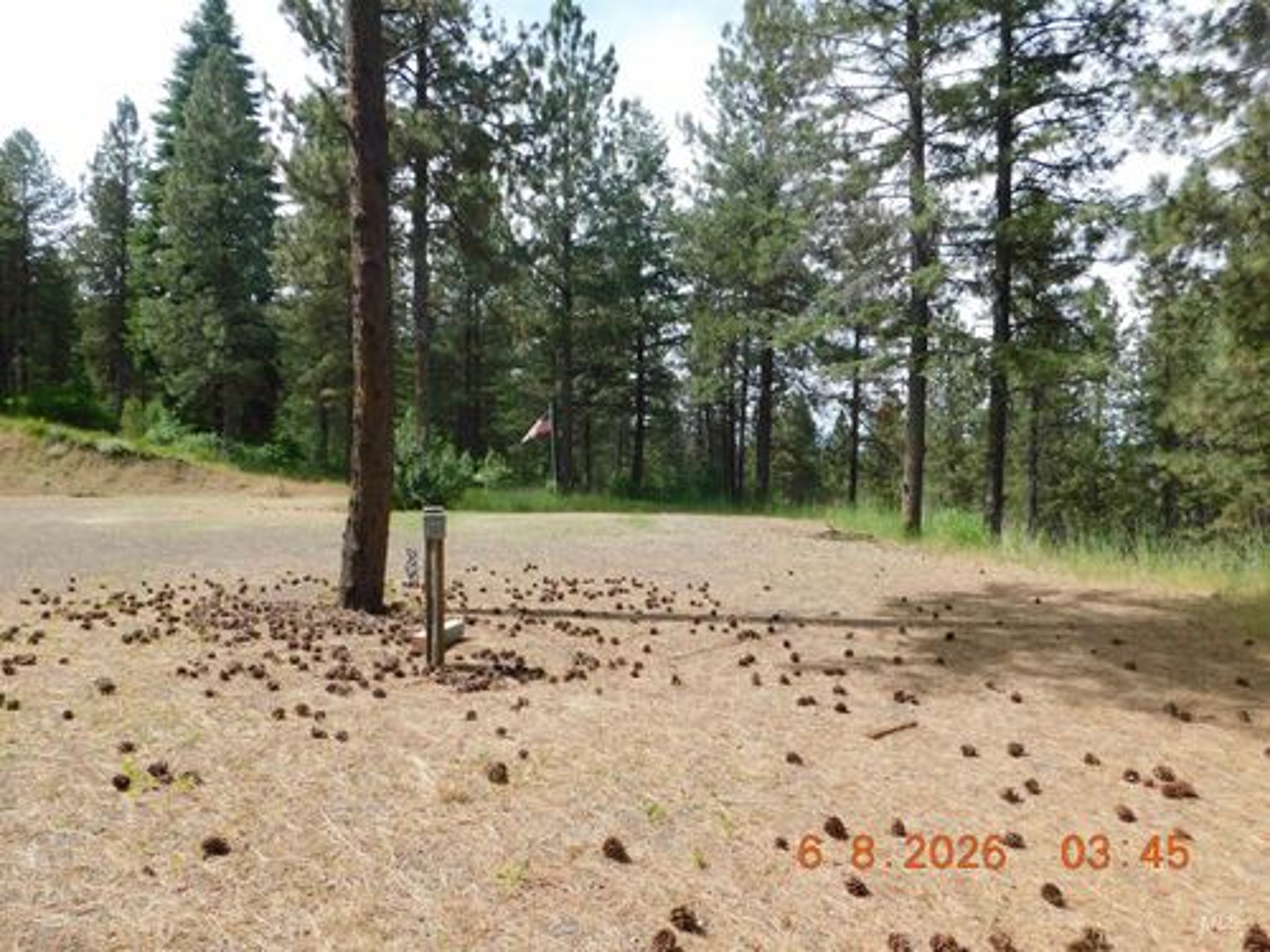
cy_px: 476
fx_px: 844
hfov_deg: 73.9
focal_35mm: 23
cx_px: 635
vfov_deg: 58.9
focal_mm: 4
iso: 125
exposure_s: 1/1000
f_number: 3
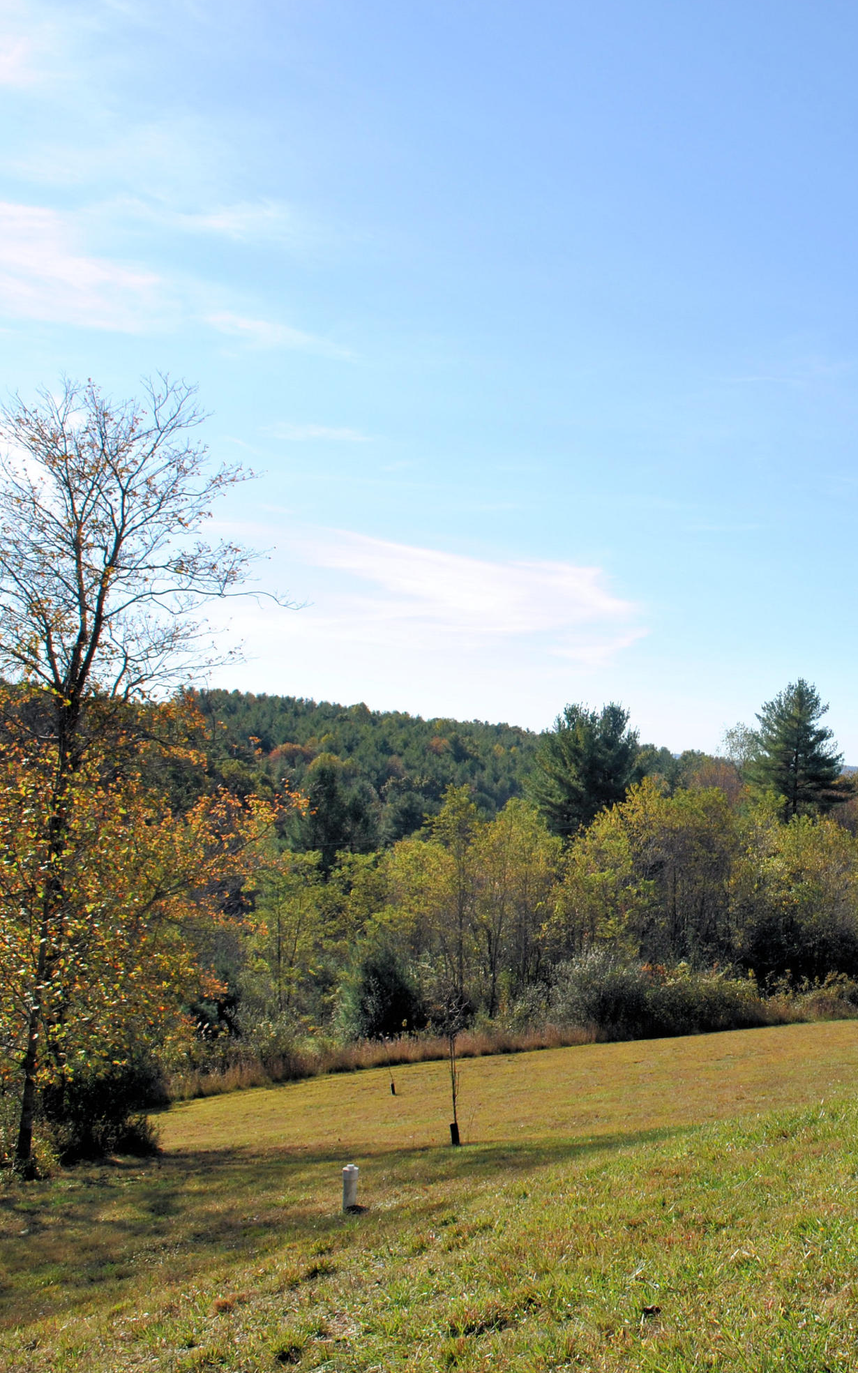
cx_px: 728
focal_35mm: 42
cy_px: 673
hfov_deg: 29.6
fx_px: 1571
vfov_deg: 47.2
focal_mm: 18
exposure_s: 1/250
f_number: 8
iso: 100
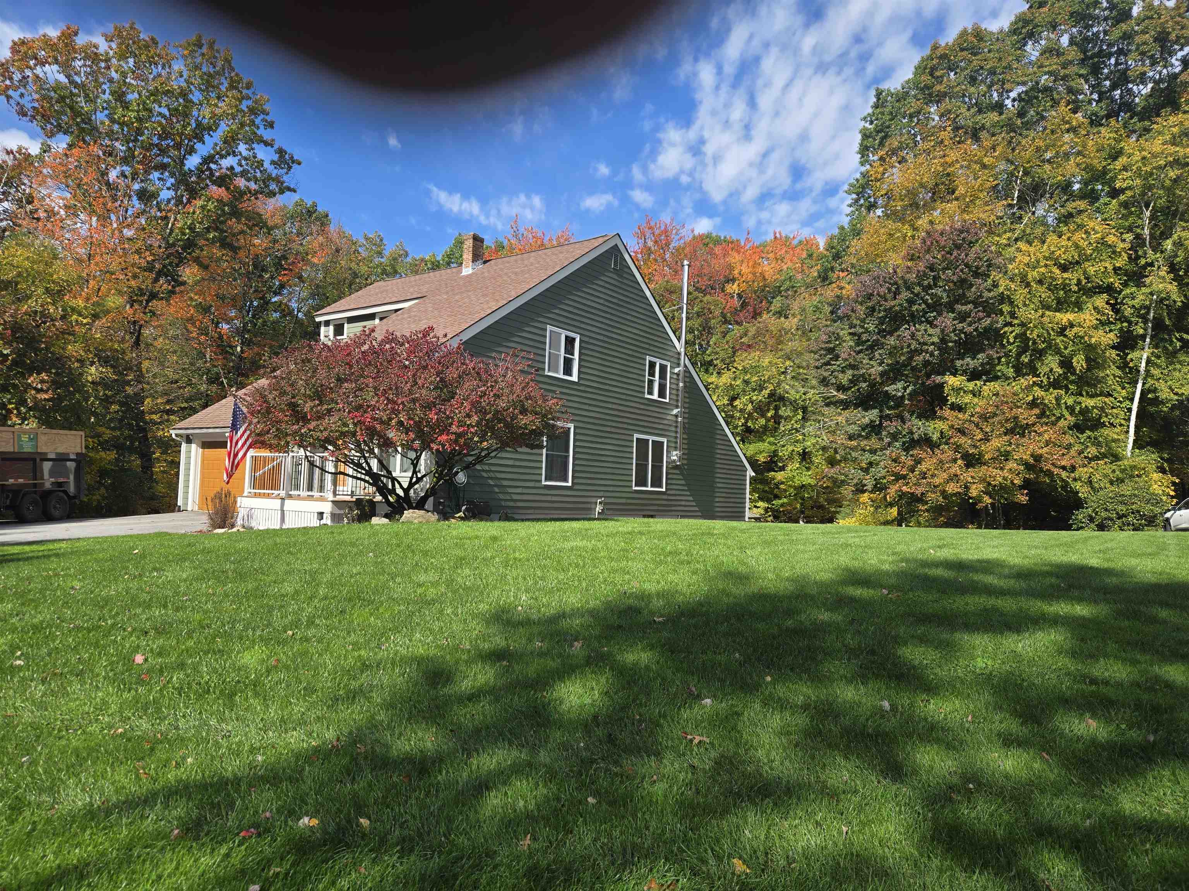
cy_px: 446
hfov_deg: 73.9
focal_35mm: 23
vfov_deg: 58.9
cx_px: 594
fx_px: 790
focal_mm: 5.4
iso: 25
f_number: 1.8
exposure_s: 1/1179
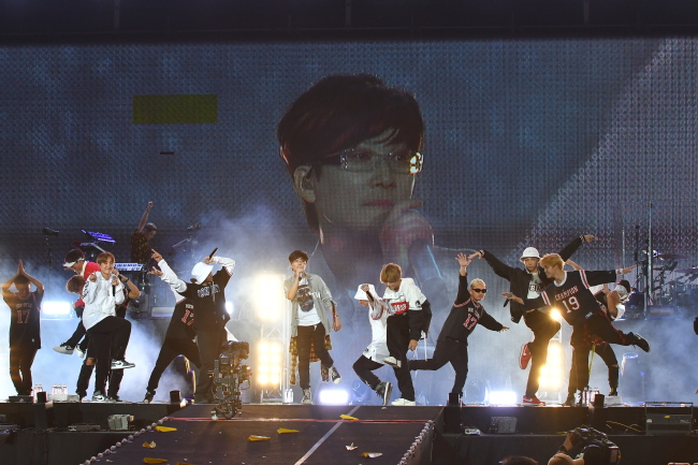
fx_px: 2035
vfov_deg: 13.0
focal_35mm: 105
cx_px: 349
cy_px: 232
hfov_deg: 19.5
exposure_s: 1/640
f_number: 4.5
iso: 1250
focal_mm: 70
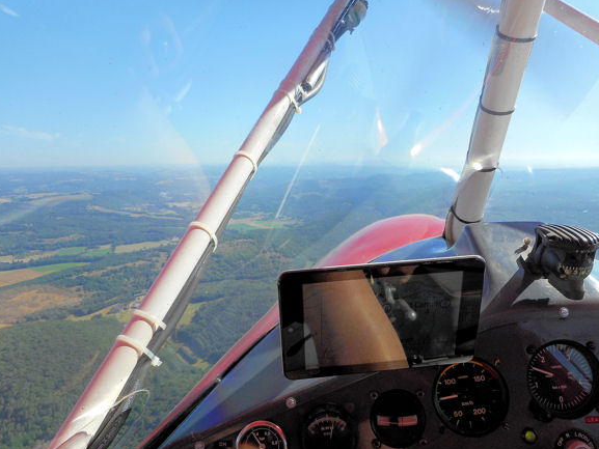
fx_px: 450
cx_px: 304
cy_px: 231
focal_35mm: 26
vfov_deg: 53.1
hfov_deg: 67.3
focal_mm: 4.5
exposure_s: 1/500
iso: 80
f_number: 3.7
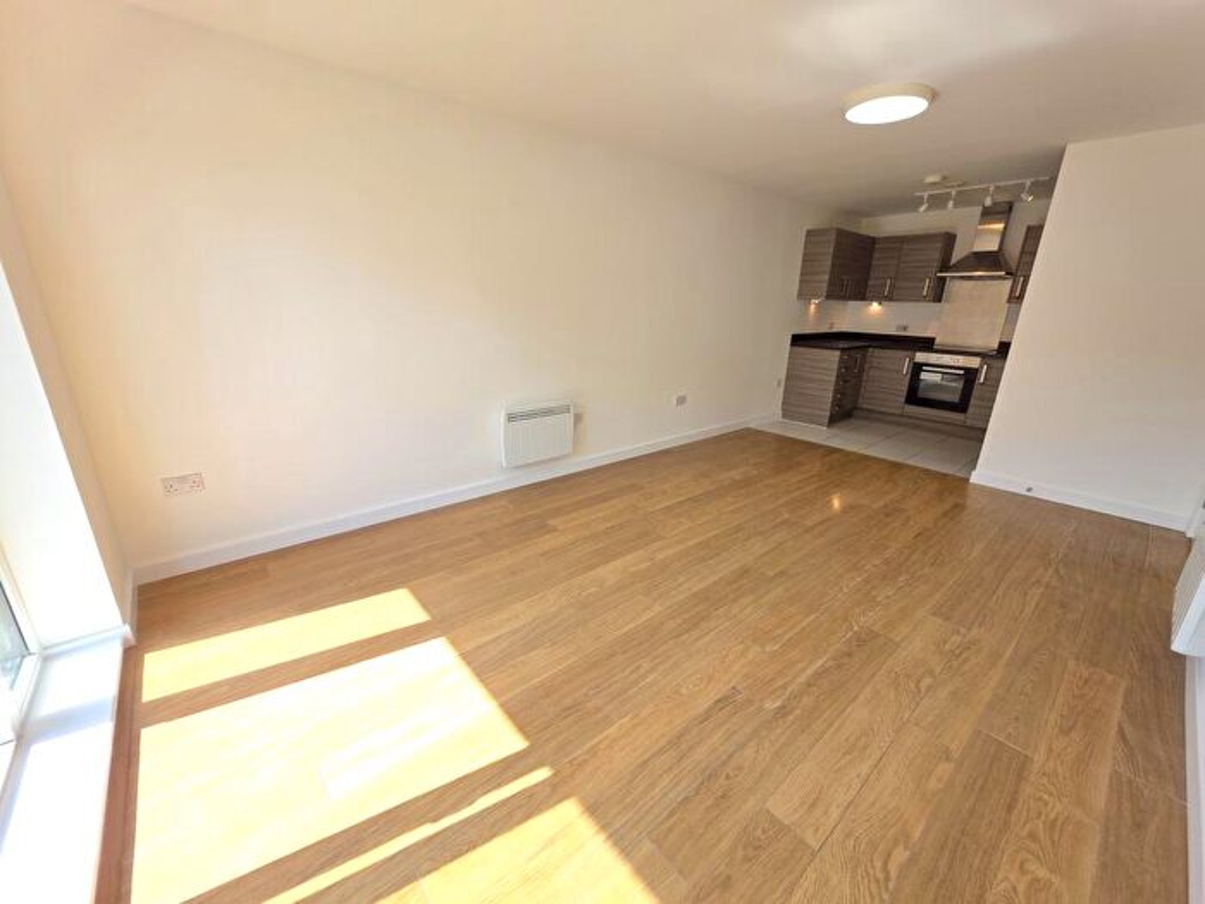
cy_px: 452
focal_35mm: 13
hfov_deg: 106.2
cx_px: 602
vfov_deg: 89.9
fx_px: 453
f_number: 1.9
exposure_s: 1/441
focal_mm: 2.2
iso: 40
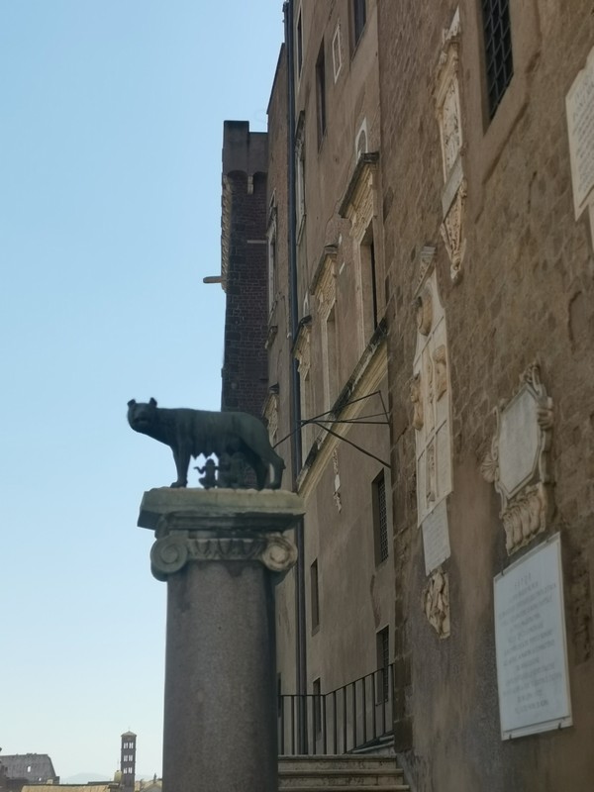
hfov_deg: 27.0
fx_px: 1235
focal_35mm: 54
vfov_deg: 35.5
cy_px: 396
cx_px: 297
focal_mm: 5.58
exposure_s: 1/1712
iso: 50
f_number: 4
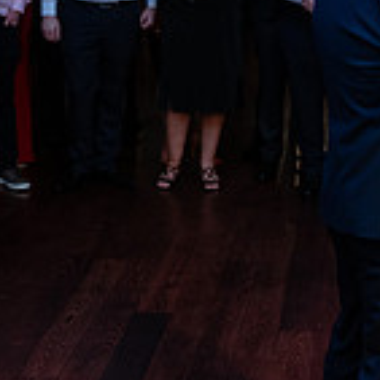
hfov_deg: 15.1
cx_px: 437
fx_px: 1391
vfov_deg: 15.5
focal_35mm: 112
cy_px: 112
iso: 640
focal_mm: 32
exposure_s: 1/160
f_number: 3.5
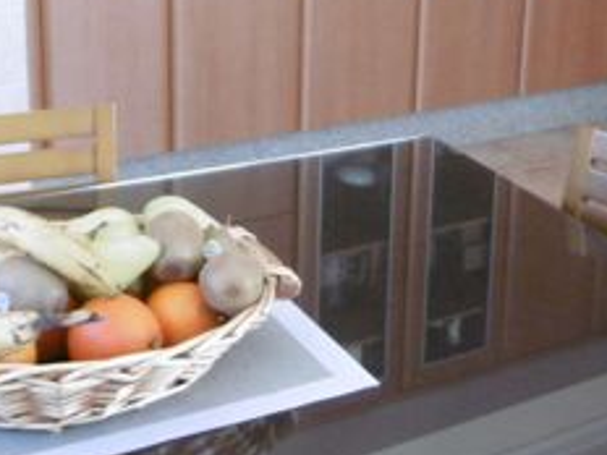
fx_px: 1280
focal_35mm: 73
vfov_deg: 19.9
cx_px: 404
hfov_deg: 26.5
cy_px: 68
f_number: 3.1
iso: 320
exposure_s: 1/60
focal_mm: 4.3
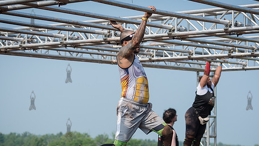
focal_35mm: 116
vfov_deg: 10.4
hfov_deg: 18.5
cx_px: 131
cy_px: 100
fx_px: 797
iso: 250
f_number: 4.5
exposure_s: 1/1600
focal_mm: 80
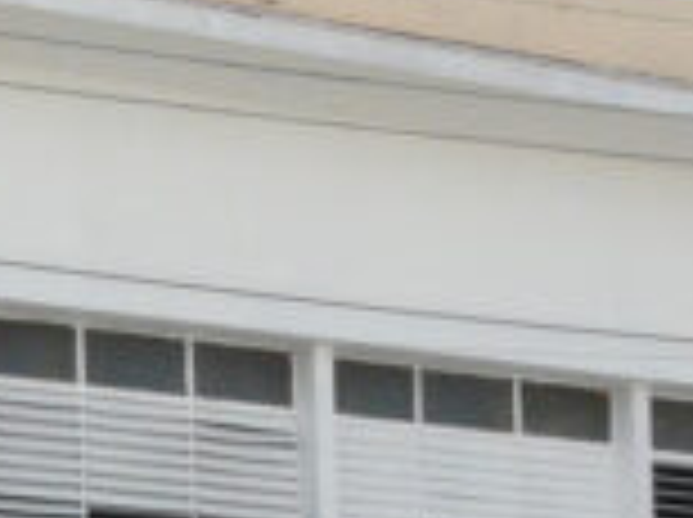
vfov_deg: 4.7
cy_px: 768
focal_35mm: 312
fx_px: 6236
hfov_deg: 6.3
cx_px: -32
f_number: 5.6
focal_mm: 10.5
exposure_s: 1/250
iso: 100
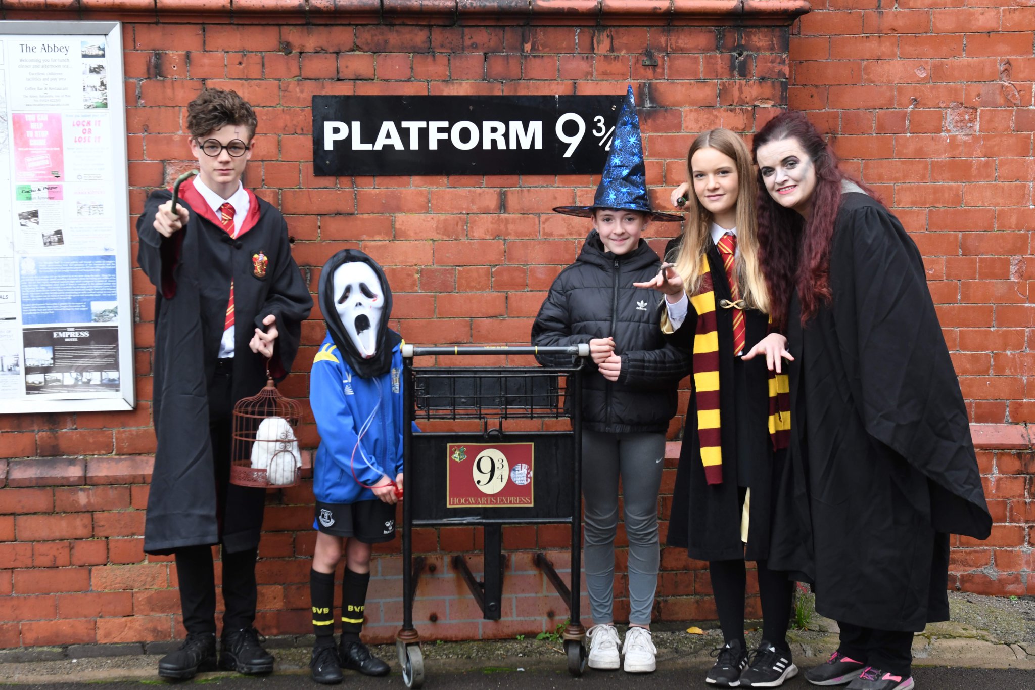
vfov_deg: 23.8
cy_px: 345
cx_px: 518
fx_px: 1638
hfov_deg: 35.1
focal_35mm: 57
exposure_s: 1/80
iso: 800
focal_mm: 38
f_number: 4.5
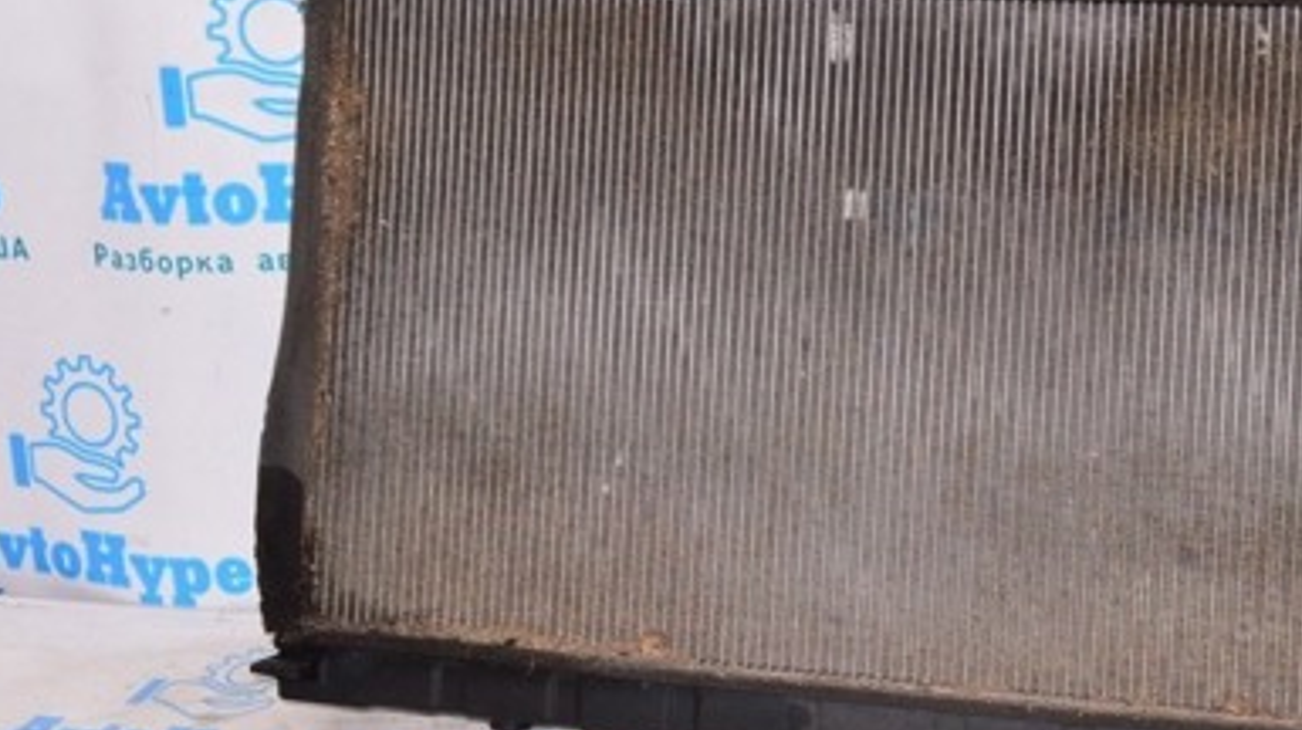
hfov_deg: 42.9
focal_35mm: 47
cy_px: 245
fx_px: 1622
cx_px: 910
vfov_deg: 25.3
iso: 1600
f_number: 8
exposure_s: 1/100
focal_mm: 18
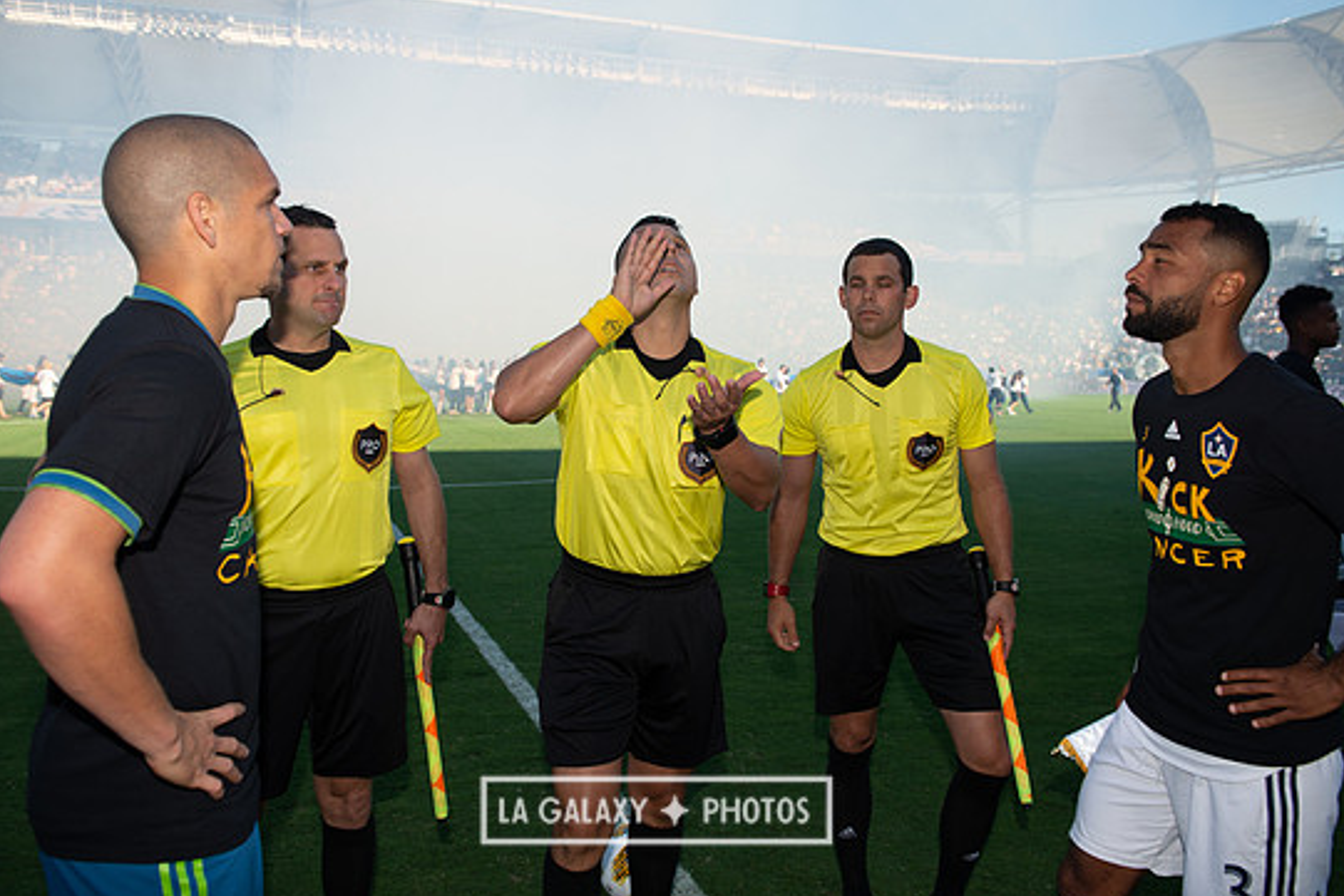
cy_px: 438
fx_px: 1680
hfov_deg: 43.6
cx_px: 656
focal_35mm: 45
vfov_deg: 29.9
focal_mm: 42
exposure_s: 1/1000
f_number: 4.5
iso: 200
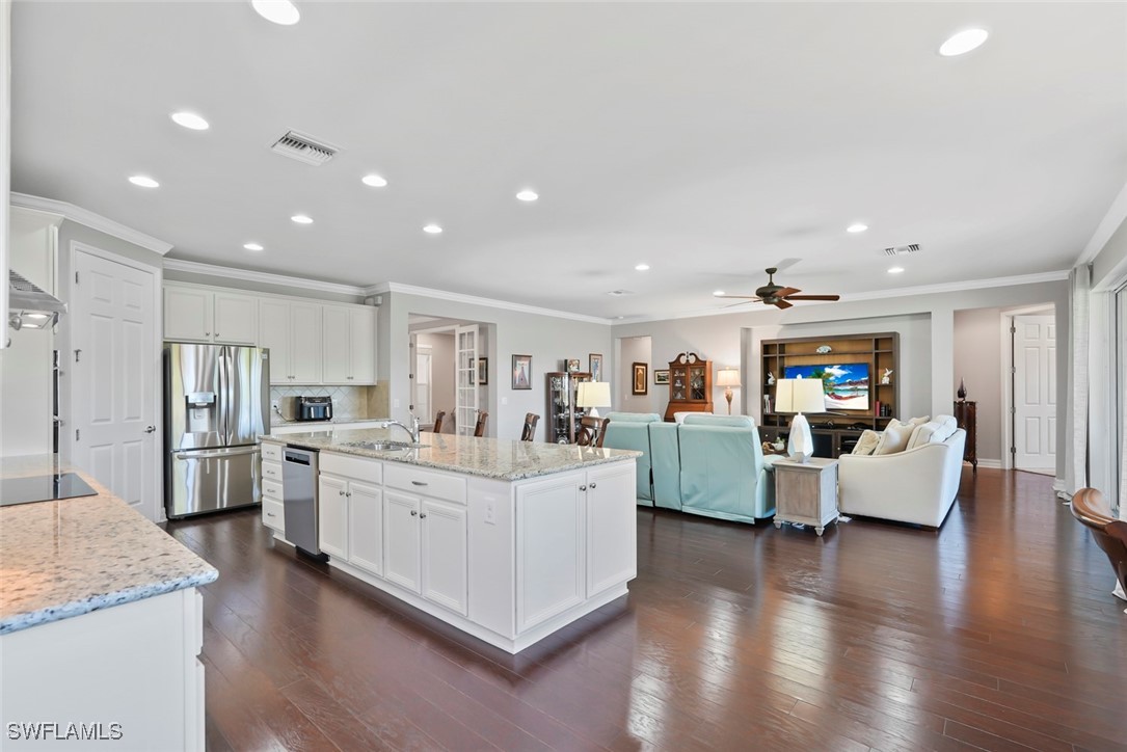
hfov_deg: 96.7
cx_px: 564
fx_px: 501
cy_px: 376
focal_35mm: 16
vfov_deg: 73.8
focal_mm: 16
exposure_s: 1
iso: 100
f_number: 9
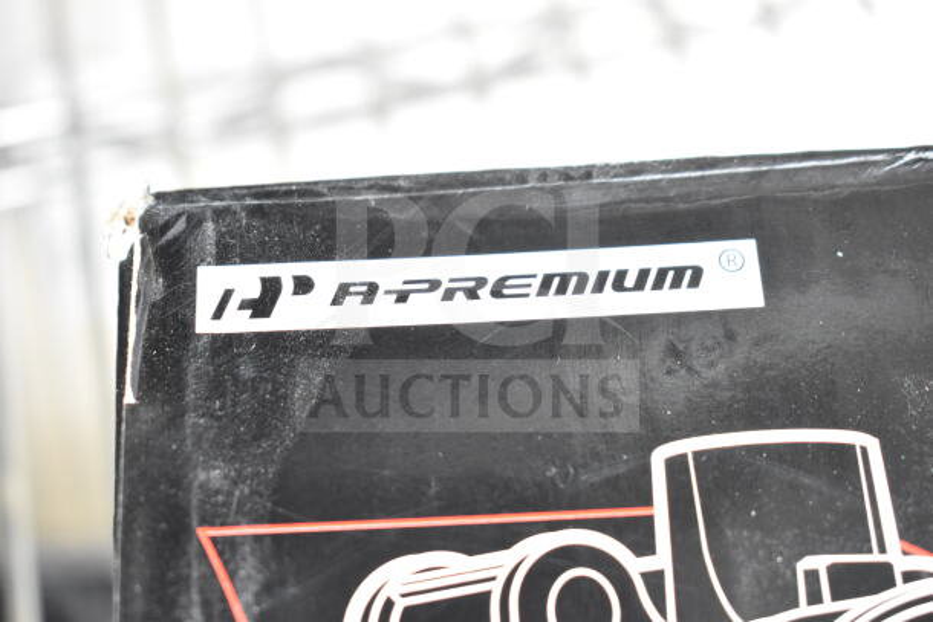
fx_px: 1555
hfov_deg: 33.4
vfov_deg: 22.6
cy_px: 311
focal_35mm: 60
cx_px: 466
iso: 2500
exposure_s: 1/60
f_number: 4.8
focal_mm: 40
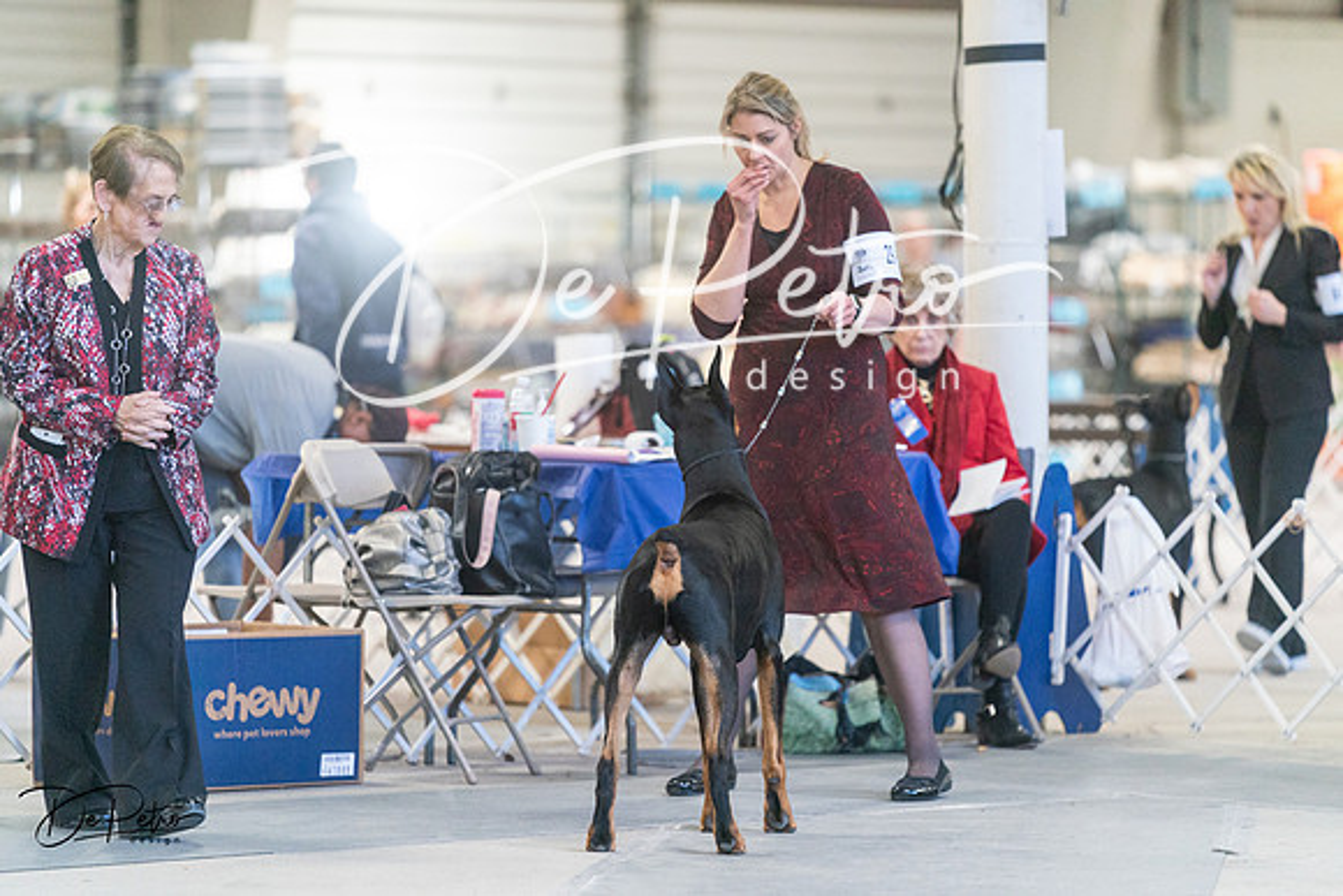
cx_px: 672
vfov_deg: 6.9
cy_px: 448
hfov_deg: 10.3
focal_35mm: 200
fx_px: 7463
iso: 4000
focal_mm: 200
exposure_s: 1/320
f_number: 2.8
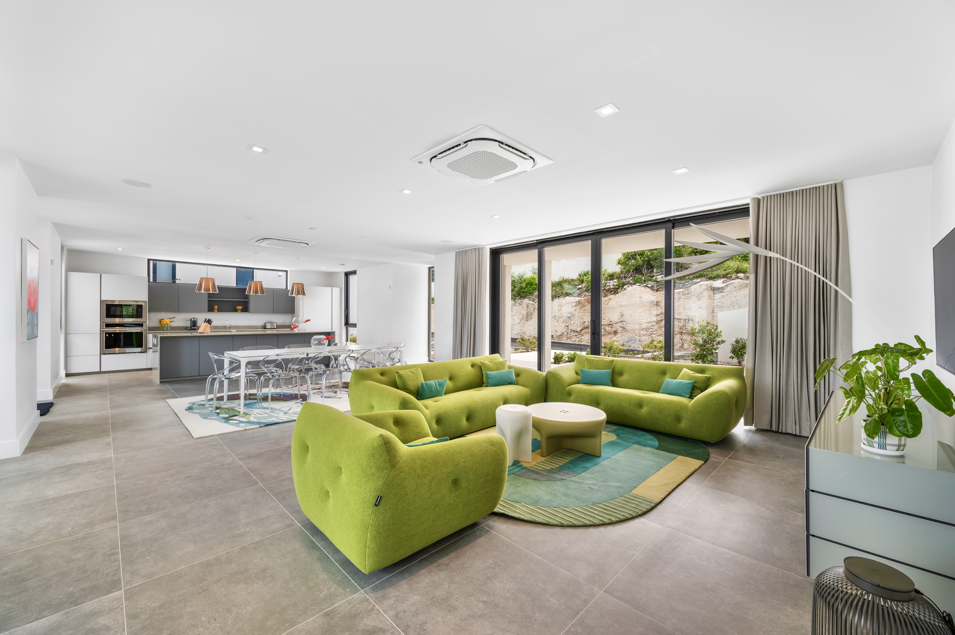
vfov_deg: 81.1
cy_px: 318
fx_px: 371
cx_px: 478
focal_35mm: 14
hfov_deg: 104.3
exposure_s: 1/15
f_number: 8
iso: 250
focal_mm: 14
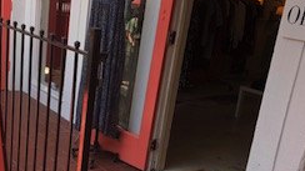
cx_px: 100
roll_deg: -6.0
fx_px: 404
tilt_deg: -18.2
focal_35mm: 50
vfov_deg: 23.7
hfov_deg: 40.8
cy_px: 127
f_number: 1.8
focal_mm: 3.99
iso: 20
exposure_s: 1/302
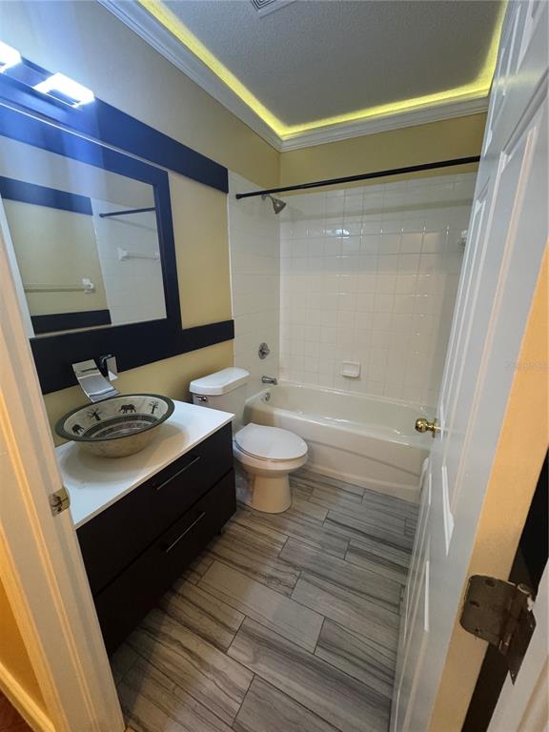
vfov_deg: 102.1
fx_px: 296
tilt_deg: -16.4
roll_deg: -0.1
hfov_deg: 85.7
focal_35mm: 14
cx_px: 274
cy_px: 366
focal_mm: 2.22
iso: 640
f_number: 2.2
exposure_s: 1/60
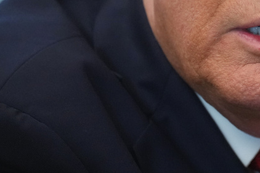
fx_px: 5255
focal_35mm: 728
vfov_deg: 1.9
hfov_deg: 2.8
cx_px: 312
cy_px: -32
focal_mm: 200
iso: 5000
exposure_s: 1/320
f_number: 2.8
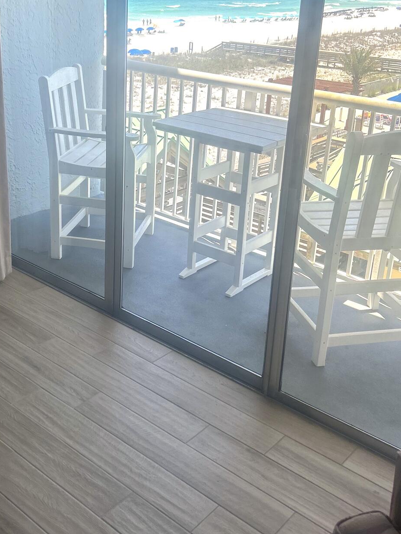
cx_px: 152
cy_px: 187
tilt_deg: -18.4
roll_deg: -3.0
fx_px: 648
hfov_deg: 34.2
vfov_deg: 44.3
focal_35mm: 42
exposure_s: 1/1068
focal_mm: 5.7
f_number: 1.5
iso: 50
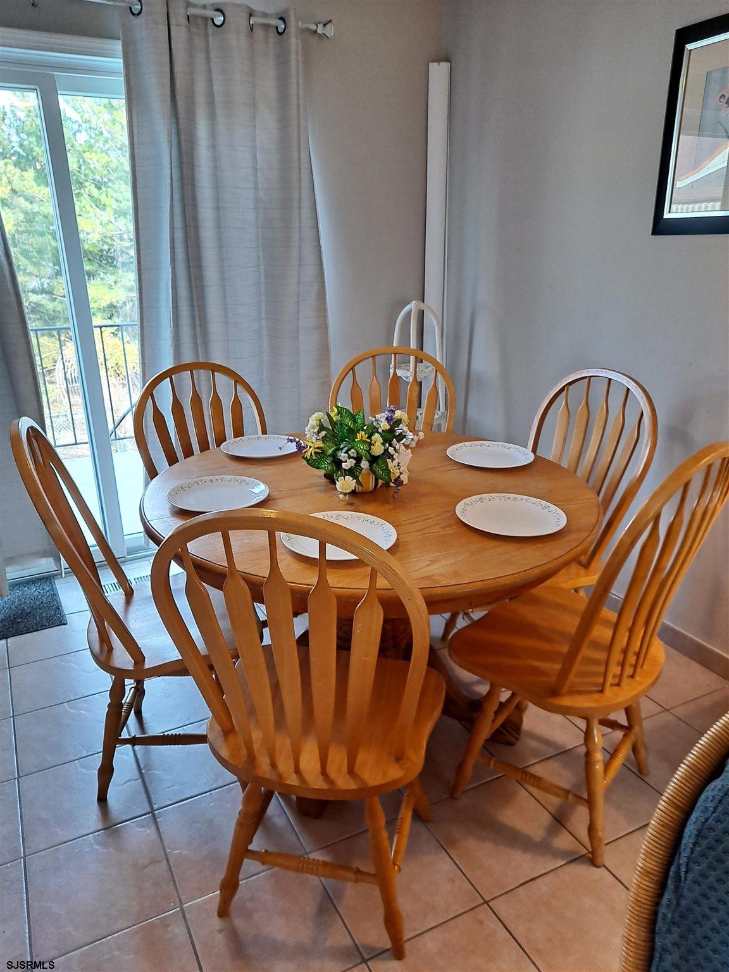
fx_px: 702
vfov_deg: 69.4
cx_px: 364
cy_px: 486
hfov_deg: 54.9
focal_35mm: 25
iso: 64
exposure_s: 1/50
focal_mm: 4.6
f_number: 2
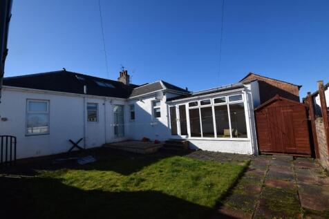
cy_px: 110
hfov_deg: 100.4
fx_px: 137
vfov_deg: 77.3
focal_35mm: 15
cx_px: 164
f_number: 9
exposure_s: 1/320
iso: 200
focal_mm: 10
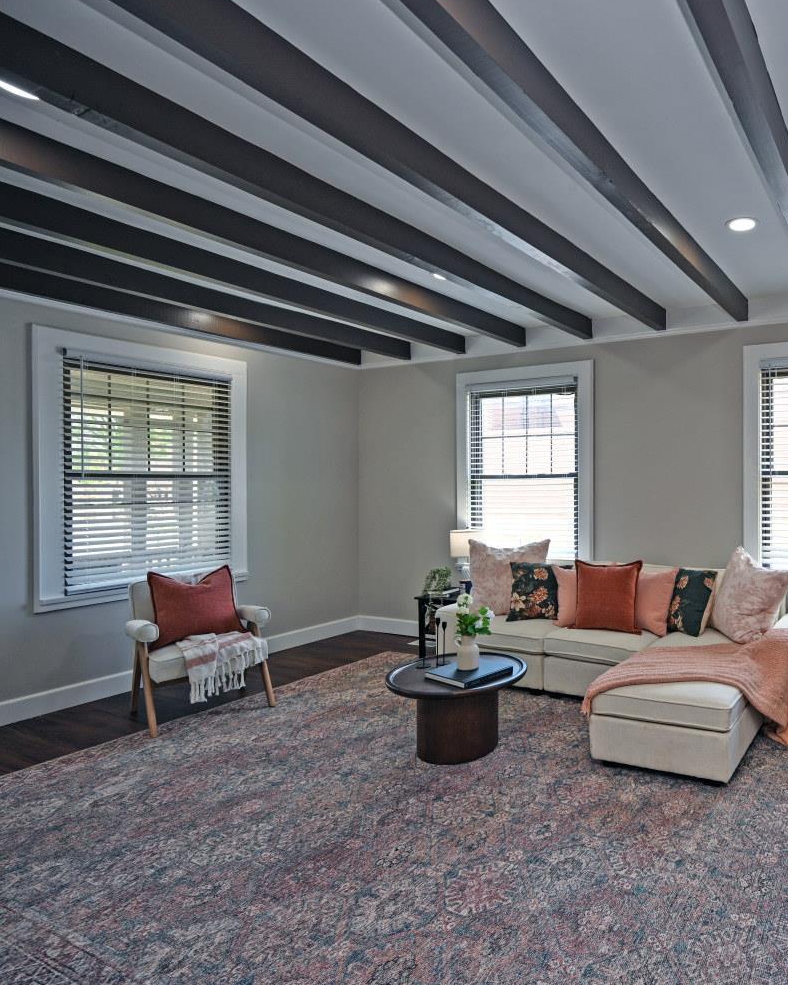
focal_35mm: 20
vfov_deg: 80.4
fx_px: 583
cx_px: 653
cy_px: 486
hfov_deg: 61.3
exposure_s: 1/80
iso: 200
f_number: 4.5
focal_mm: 14
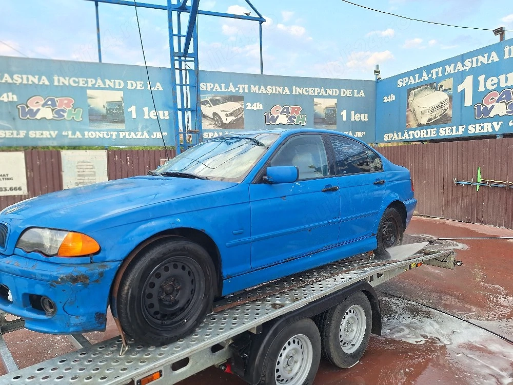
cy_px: 192
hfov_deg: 73.9
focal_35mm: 23
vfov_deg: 58.9
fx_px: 341
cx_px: 256
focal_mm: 5.54
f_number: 1.8
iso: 40
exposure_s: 1/256
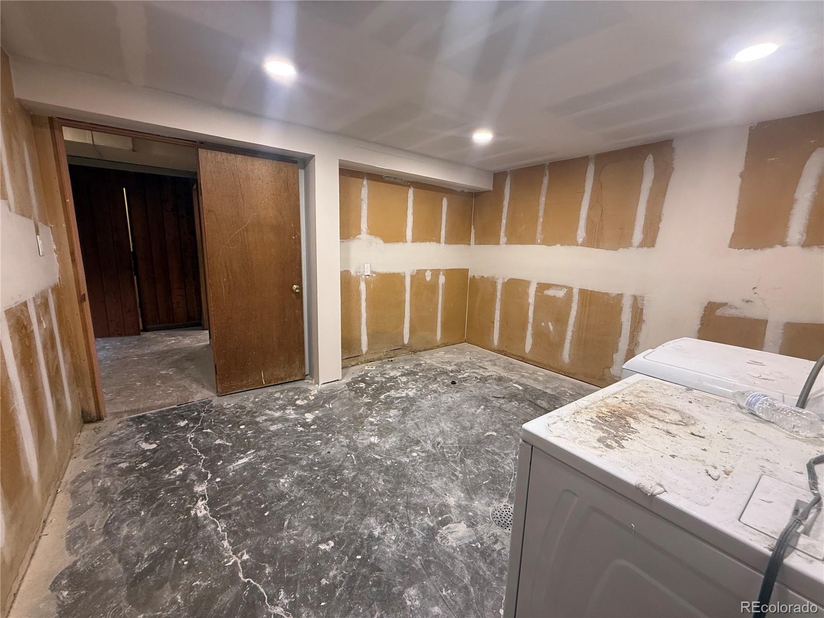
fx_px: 333
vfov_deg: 85.7
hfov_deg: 102.1
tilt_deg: -10.6
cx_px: 412
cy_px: 309
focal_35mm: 14
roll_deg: -1.2
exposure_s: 1/60
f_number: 2.2
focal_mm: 2.22
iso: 200
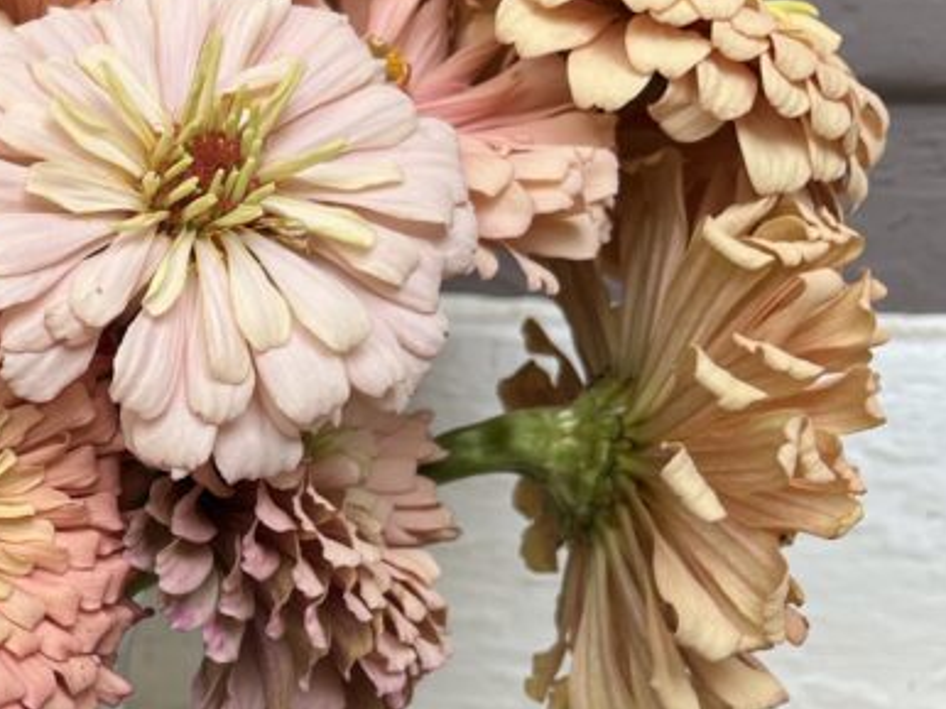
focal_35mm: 69
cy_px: 476
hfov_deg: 25.6
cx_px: -152
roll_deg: +1.5
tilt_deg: -19.4
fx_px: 1884
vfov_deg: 21.2
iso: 50
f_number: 1.6
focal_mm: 5.1
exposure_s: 1/1009
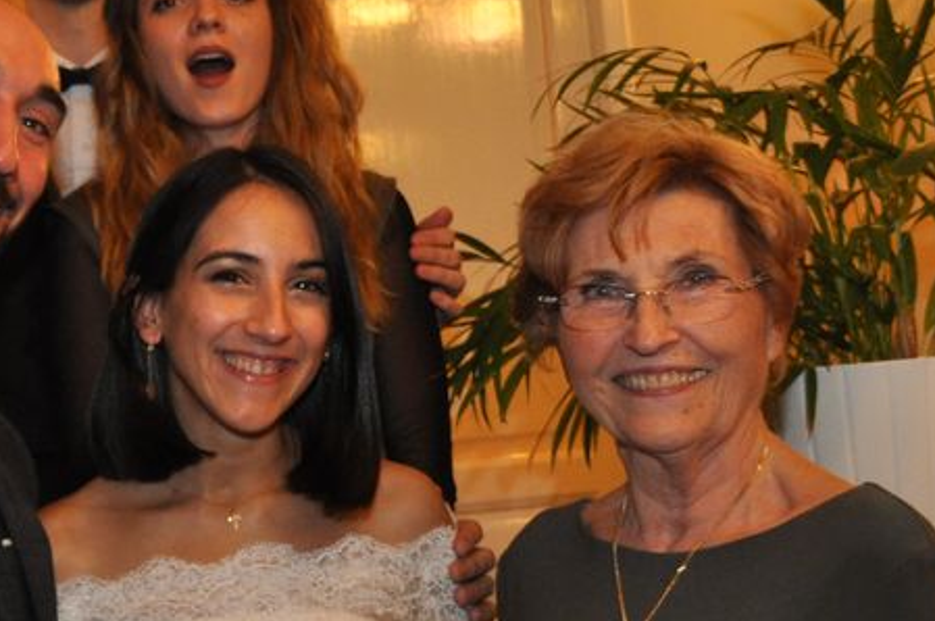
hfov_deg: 20.5
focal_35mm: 94
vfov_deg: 14.5
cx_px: -142
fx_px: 2438
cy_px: 444
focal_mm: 22
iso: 800
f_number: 4
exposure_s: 1/60
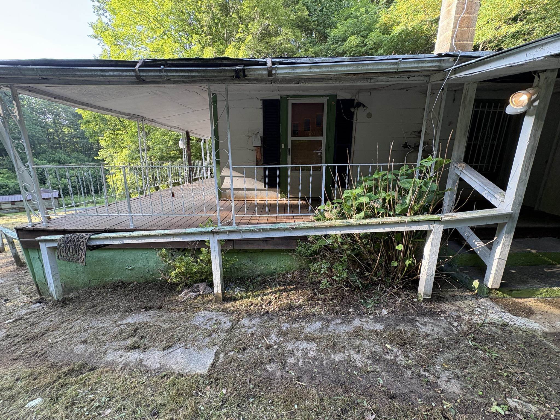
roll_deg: +0.0
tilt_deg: -13.5
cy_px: 210
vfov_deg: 85.7
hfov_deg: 102.1
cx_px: 280
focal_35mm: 14
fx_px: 226
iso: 100
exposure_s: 1/99
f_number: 2.2
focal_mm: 2.22
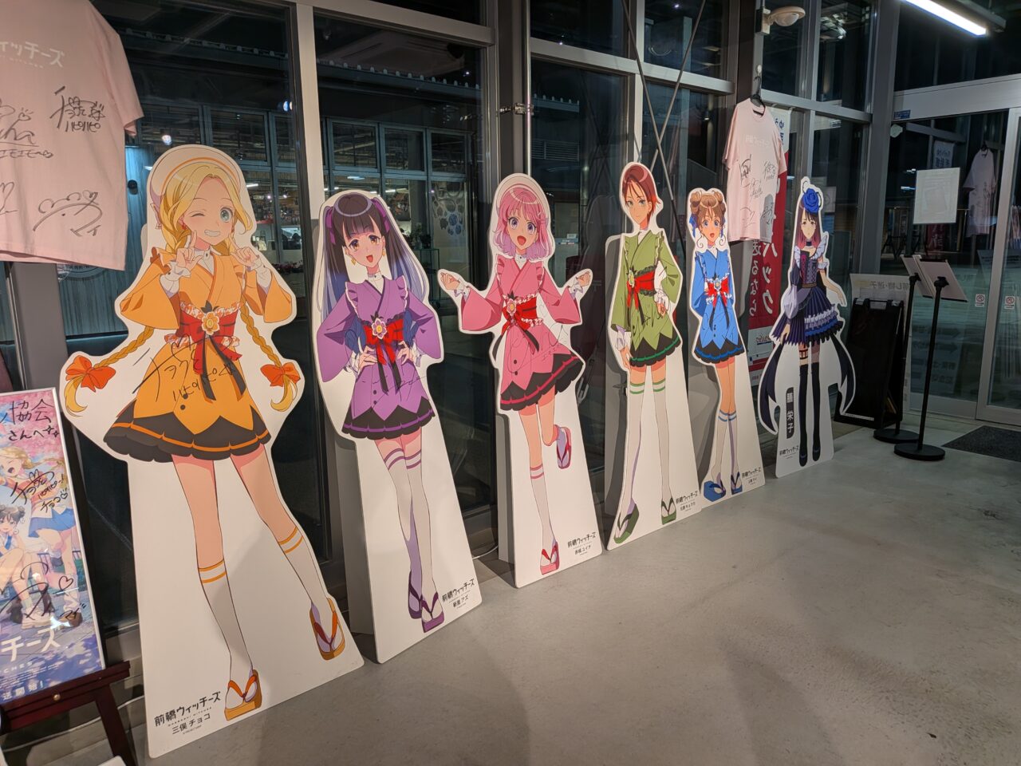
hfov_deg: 71.6
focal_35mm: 24
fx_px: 708
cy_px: 383
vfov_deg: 56.8
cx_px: 510
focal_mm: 4.53
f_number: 1.7
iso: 26
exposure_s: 1/313
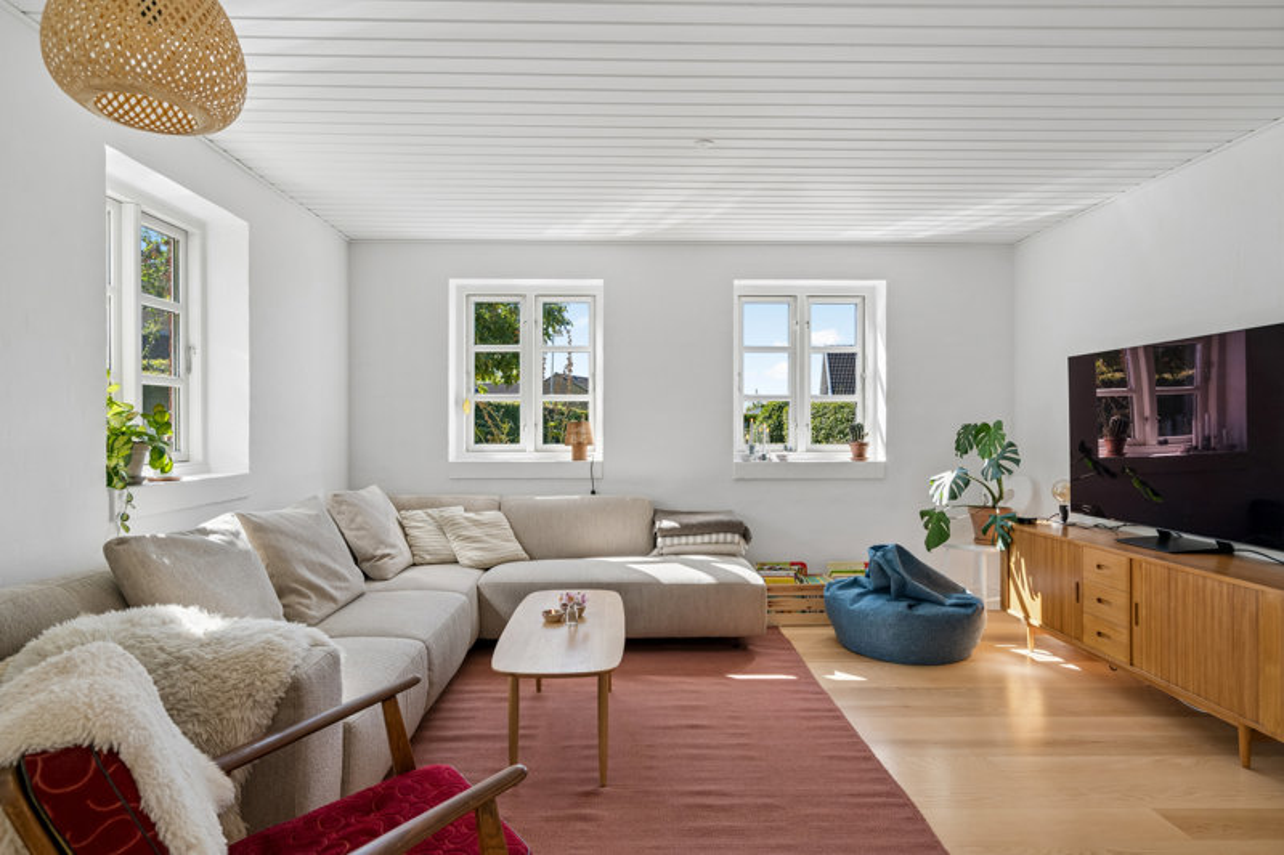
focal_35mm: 21
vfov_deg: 59.5
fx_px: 749
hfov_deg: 81.2
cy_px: 428
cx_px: 642
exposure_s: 1/200
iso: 800
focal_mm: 21
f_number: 7.1
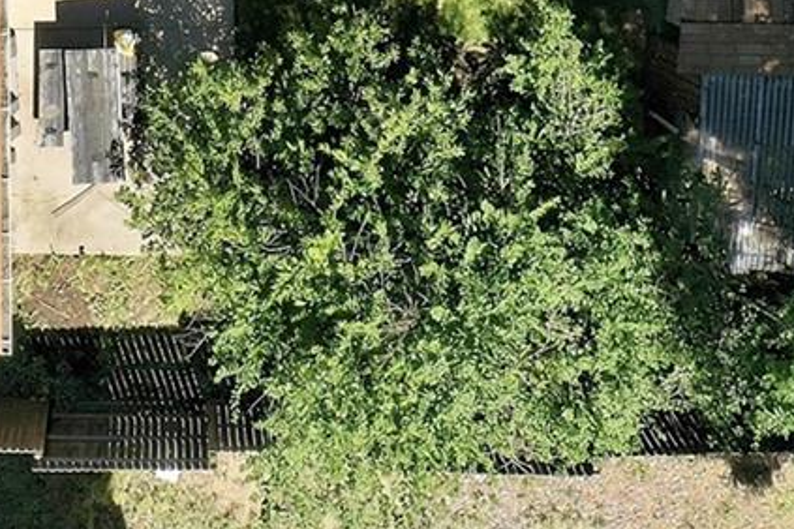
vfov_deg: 11.9
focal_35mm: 106
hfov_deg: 19.0
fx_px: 2338
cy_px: -418
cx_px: 124
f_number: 6.3
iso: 100
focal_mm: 10.3
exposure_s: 1/500
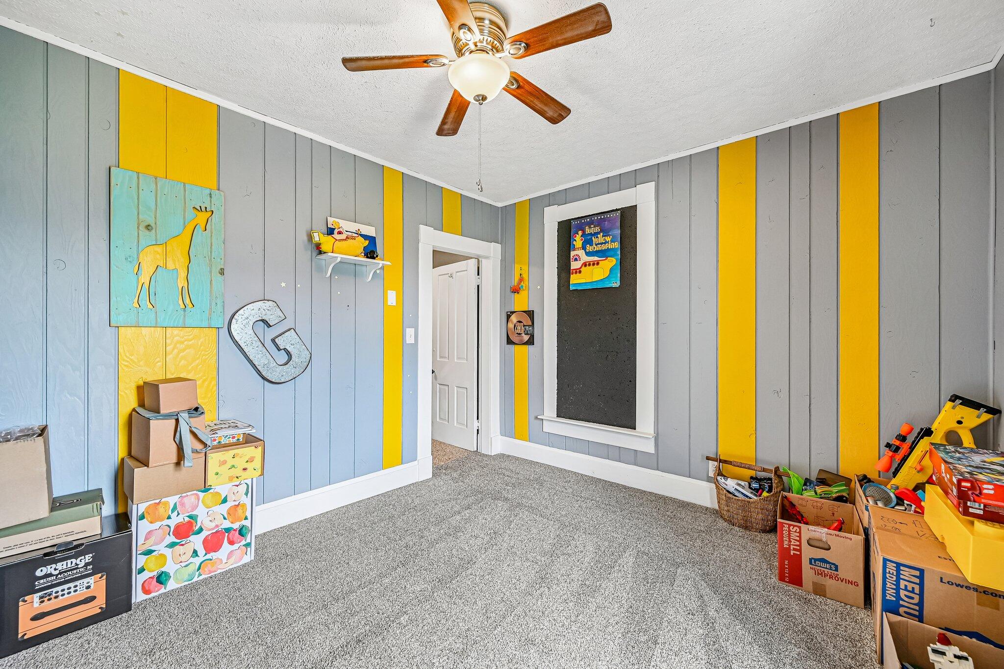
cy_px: 334
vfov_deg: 81.2
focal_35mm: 14
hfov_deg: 104.3
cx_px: 502
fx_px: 390
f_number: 4.8
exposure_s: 1/10
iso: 400
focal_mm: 14
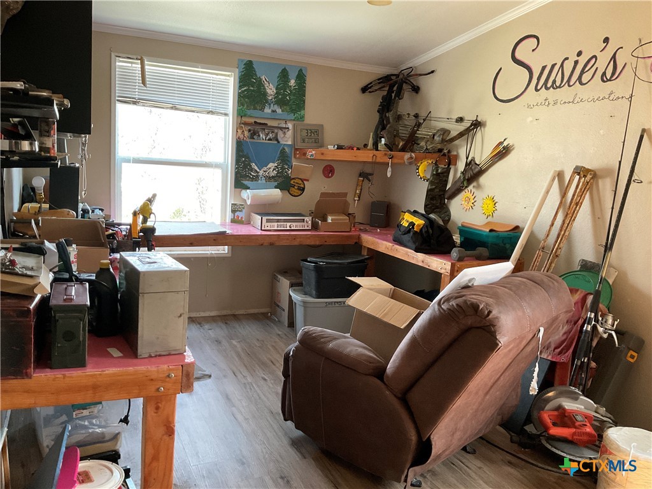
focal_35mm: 29
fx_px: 546
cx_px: 326
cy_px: 244
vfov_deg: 48.2
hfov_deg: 61.7
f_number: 1.8
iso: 200
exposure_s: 1/60
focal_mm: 3
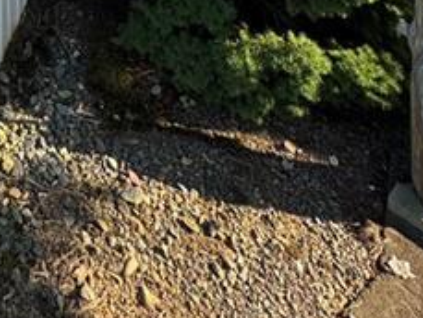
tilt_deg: -0.2
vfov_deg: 17.3
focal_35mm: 47
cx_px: -59
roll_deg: +2.6
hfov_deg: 34.1
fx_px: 575
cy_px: -372
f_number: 2.2
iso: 40
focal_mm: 2.22
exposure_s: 1/720
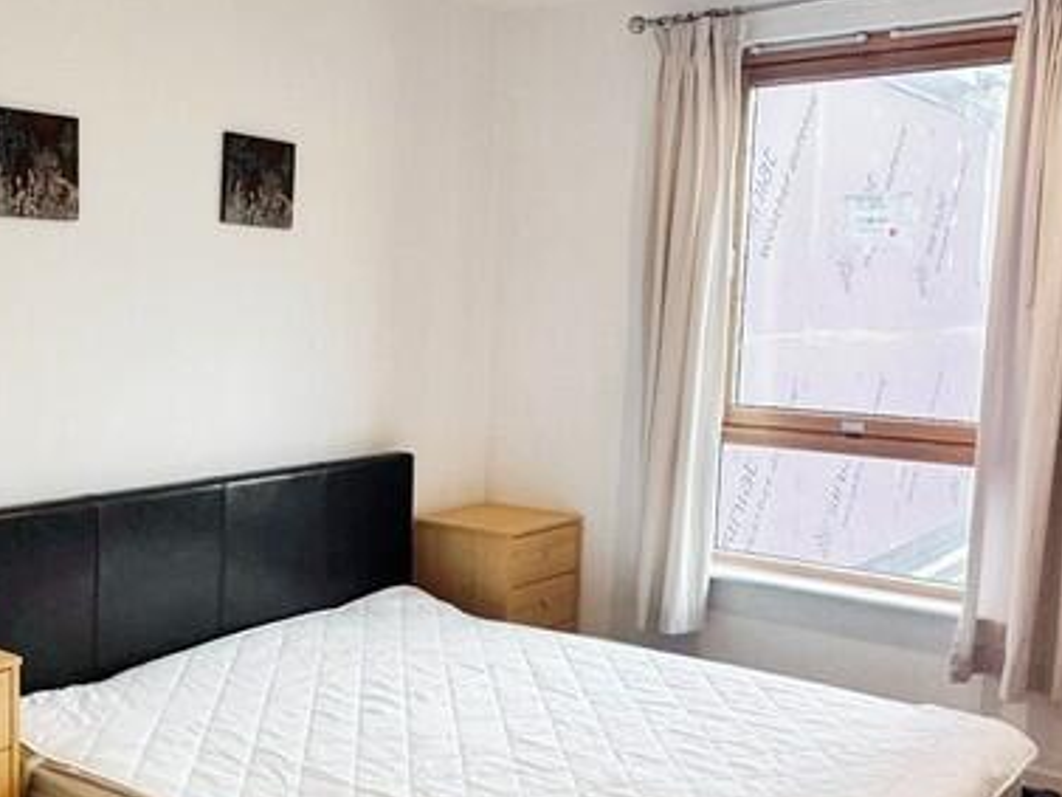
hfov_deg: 48.8
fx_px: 1166
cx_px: 597
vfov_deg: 37.5
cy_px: 508
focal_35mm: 38
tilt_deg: -7.1
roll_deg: -1.1
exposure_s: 1/100
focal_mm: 2.22
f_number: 2.2
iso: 160
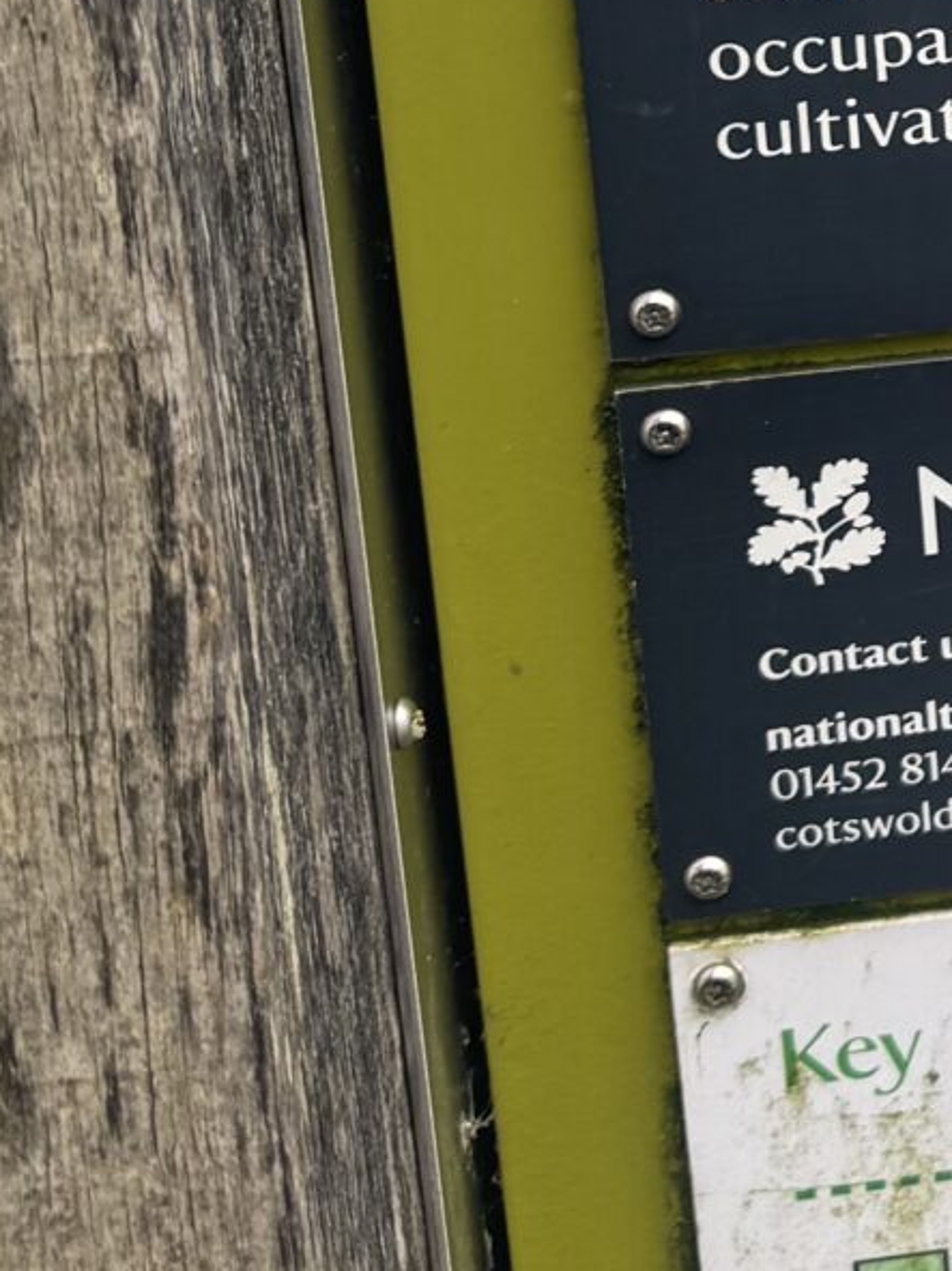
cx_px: 1951
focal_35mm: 104
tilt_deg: -12.5
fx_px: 3815
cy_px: -99
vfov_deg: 18.3
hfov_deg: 12.4
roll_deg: +0.0
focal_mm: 6.76
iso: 50
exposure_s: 1/131
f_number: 1.78
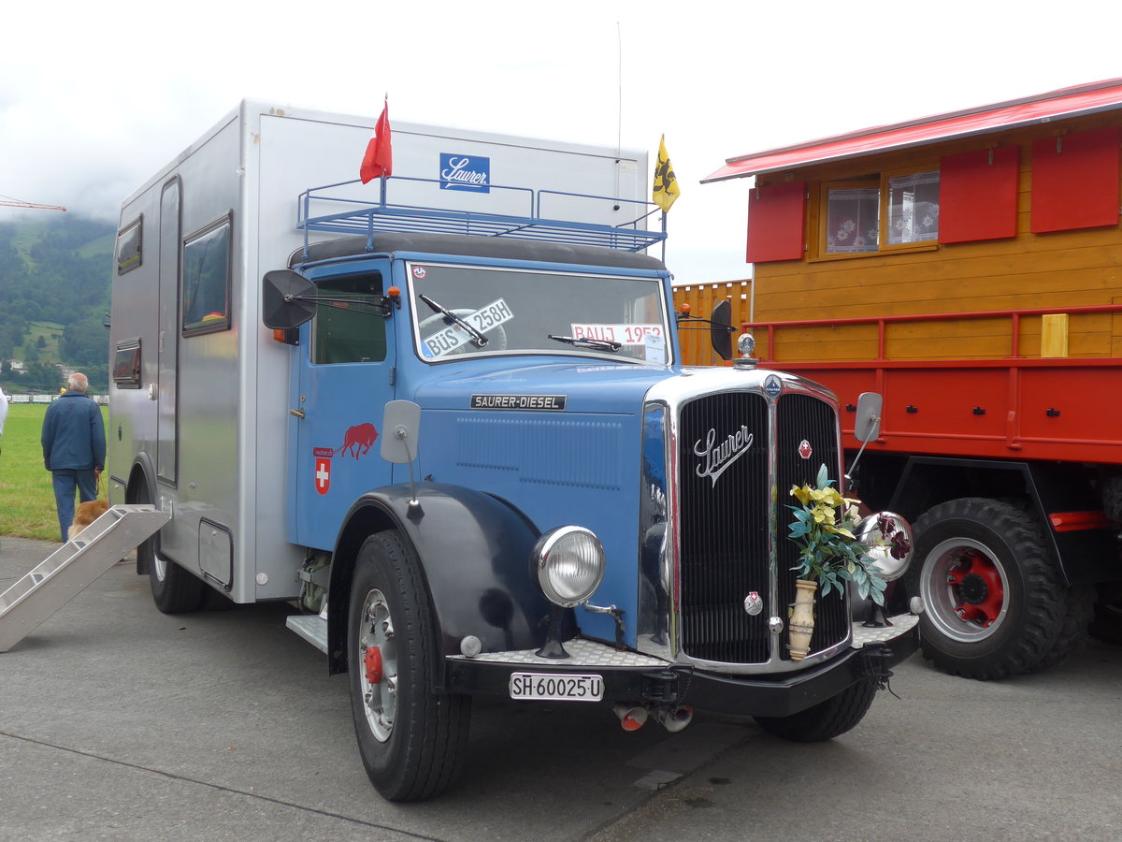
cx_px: 561
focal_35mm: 39
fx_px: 1264
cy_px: 421
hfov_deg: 47.9
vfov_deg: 36.8
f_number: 2.8
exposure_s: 1/400
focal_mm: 8
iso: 80
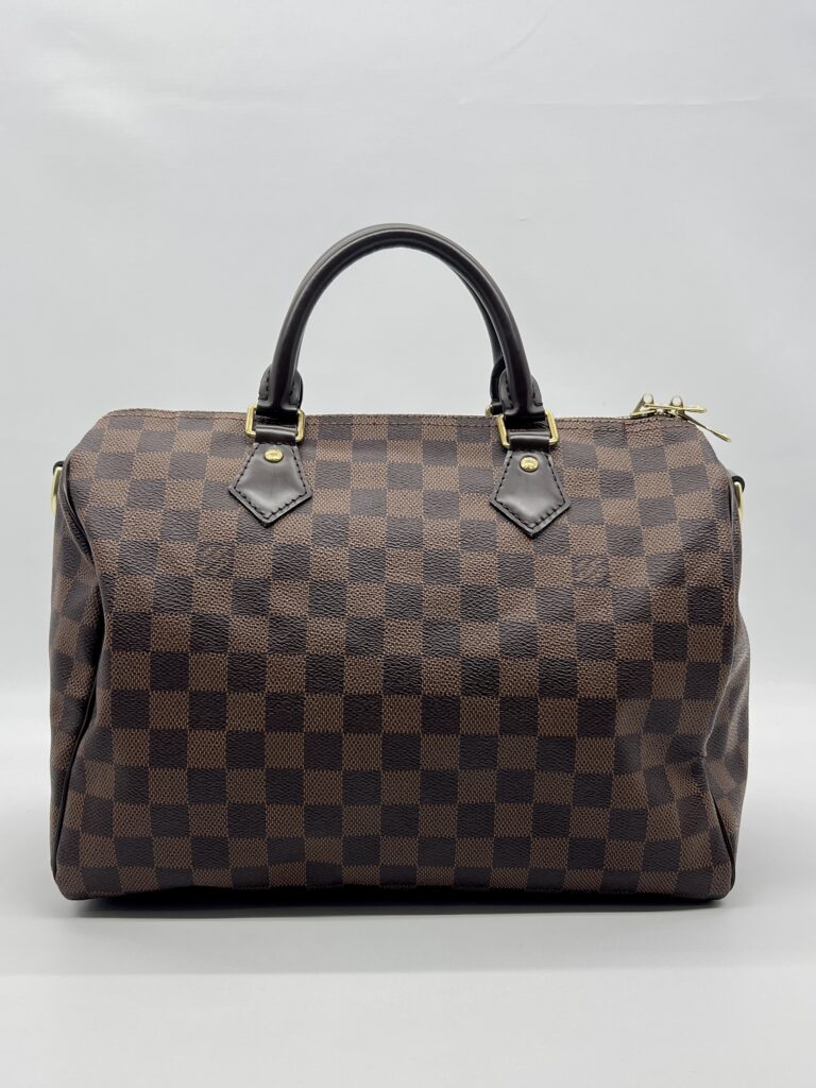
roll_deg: +0.3
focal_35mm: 26
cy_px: 544
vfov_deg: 67.3
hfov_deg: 53.1
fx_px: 817
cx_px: 408
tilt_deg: -5.6
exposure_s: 1/124
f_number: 1.5
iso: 32
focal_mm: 5.7
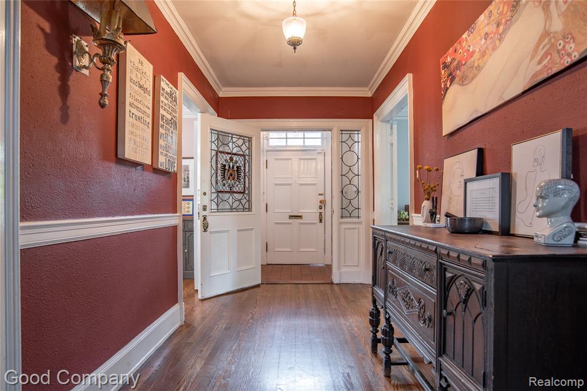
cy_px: 196
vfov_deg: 59.5
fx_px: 342
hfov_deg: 81.2
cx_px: 294
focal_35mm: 21
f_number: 8
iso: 200
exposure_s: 1/10
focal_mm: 21
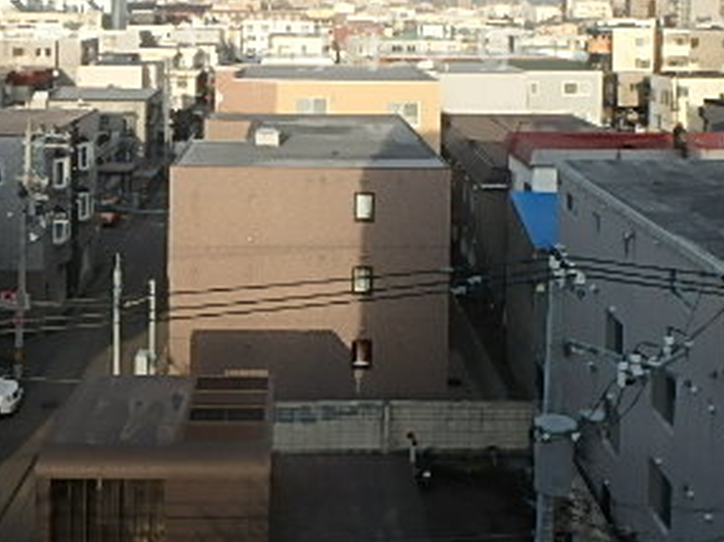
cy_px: 41
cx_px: 349
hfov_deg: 40.5
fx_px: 982
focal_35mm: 47
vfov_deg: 29.4
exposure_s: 1/500
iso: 125
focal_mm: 3.7
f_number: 3.5
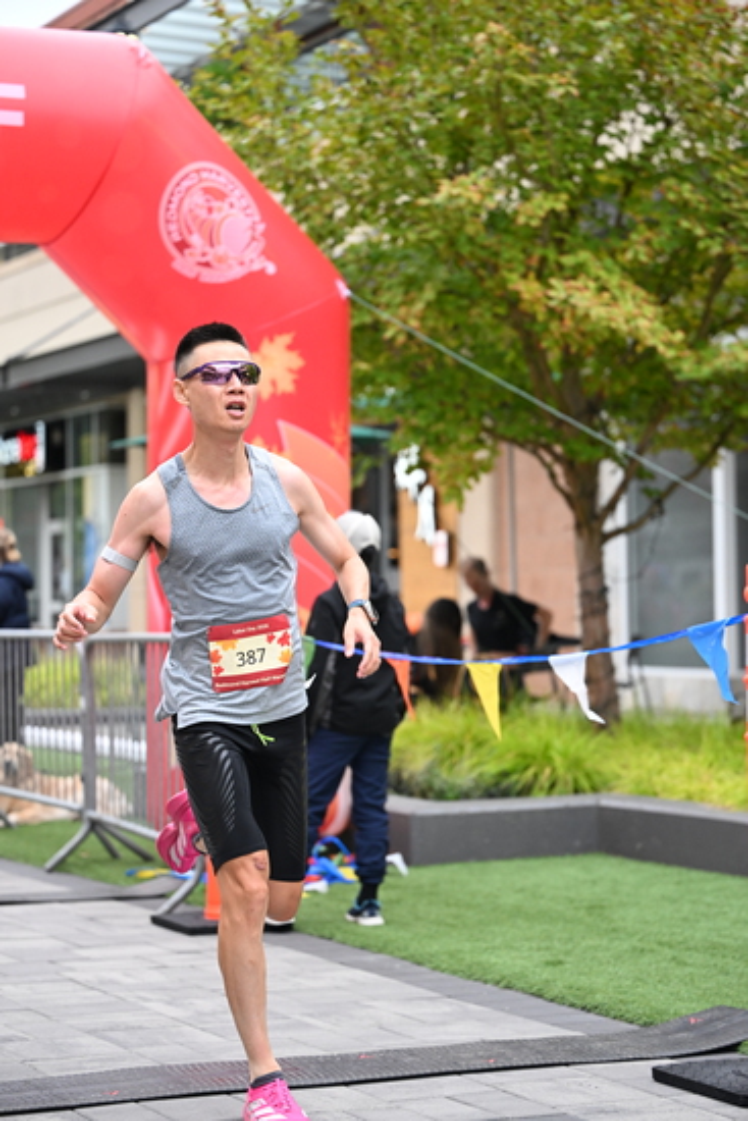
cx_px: 374
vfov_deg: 25.1
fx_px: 2523
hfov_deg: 16.9
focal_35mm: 81
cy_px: 560
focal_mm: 81
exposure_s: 1/800
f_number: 2.8
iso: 1600
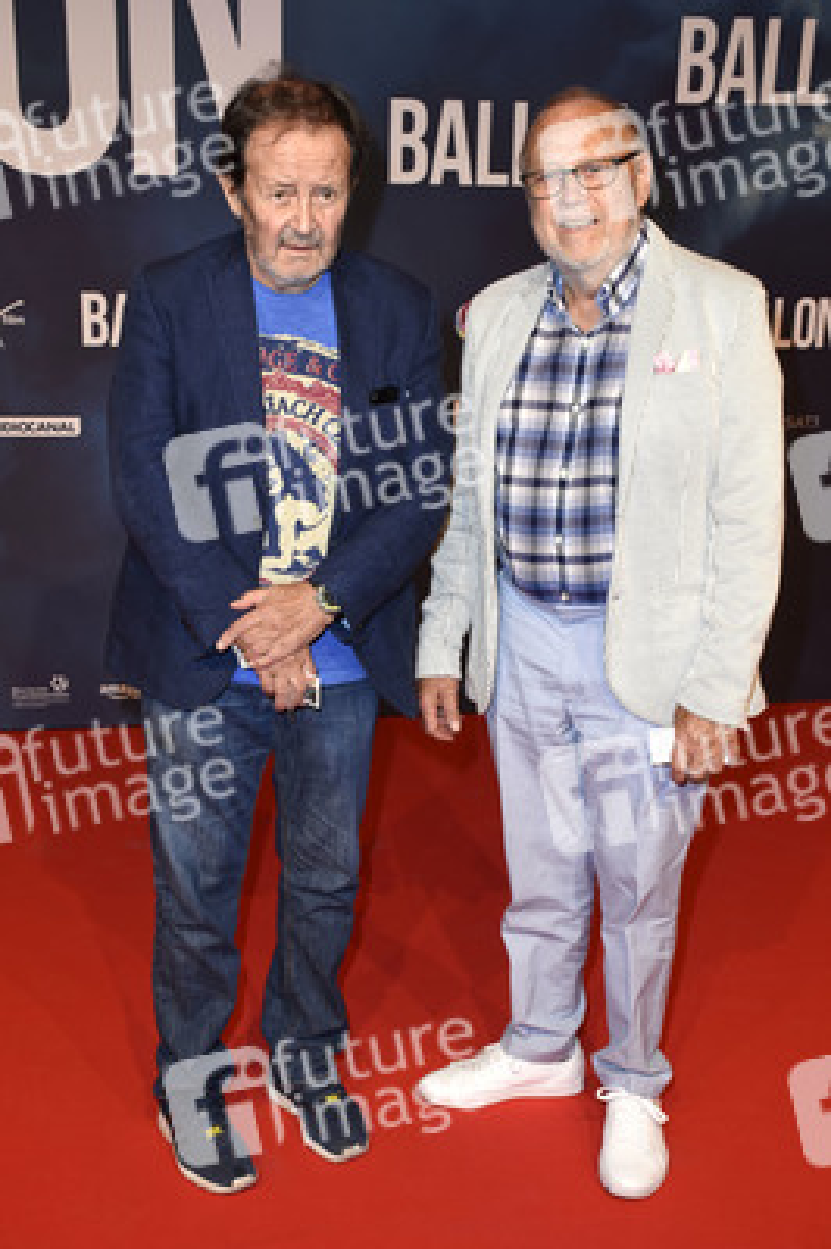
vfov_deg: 43.6
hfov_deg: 29.8
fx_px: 1561
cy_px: 624
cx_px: 416
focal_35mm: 45
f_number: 6.3
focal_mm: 30
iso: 400
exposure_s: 1/100
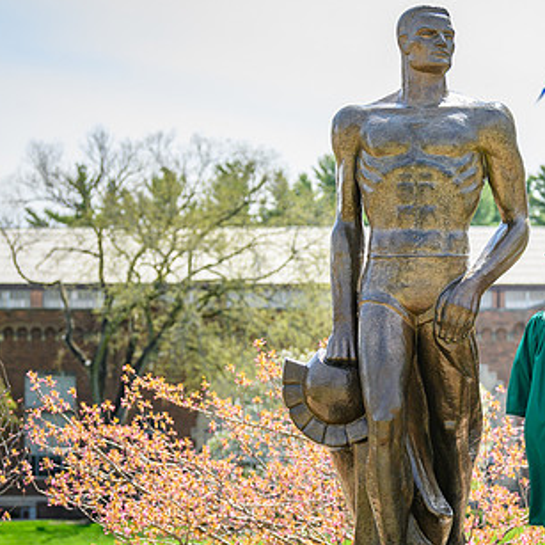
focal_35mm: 158
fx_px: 2814
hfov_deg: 11.0
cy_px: 305
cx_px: 482
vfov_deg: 11.1
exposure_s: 1/2500
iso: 400
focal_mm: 92
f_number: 4
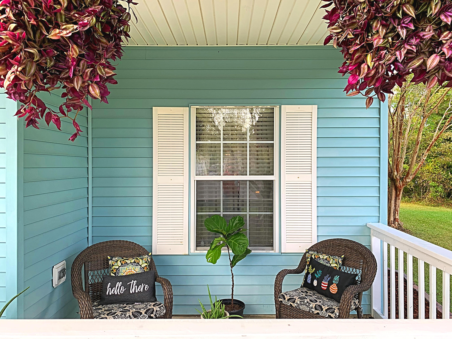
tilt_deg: +0.1
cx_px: 226
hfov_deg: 67.3
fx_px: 339
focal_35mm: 26
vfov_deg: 53.1
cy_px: 170
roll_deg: -0.9
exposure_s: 1/135
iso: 25
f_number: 1.8
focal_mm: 4.25
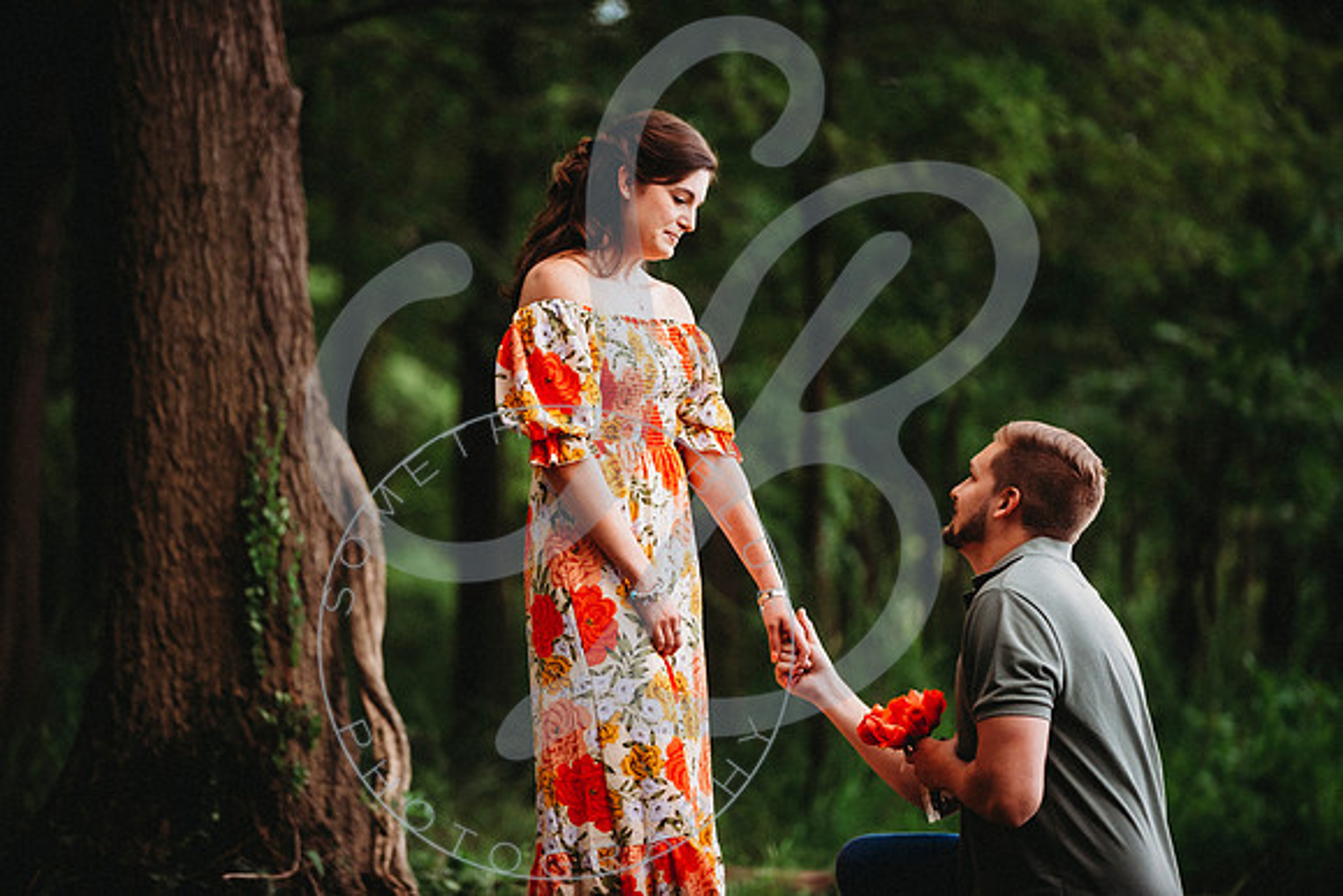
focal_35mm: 155
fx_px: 5783
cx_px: 672
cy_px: 448
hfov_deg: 13.2
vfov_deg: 8.9
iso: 1250
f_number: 2.8
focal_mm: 155
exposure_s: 1/320
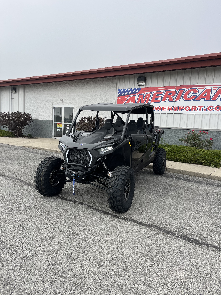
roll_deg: -2.4
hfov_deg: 53.1
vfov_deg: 67.3
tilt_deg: -4.1
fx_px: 221
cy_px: 148
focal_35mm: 26
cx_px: 110
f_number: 1.6
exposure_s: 1/2222
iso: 50
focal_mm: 5.1
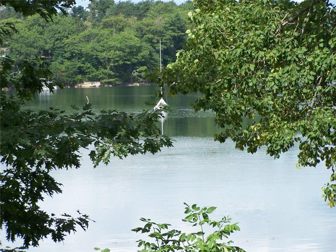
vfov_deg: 8.8
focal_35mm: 169
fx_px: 1640
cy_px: 126
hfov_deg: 11.7
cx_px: 168
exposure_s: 1/640
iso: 80
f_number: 3.2
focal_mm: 28
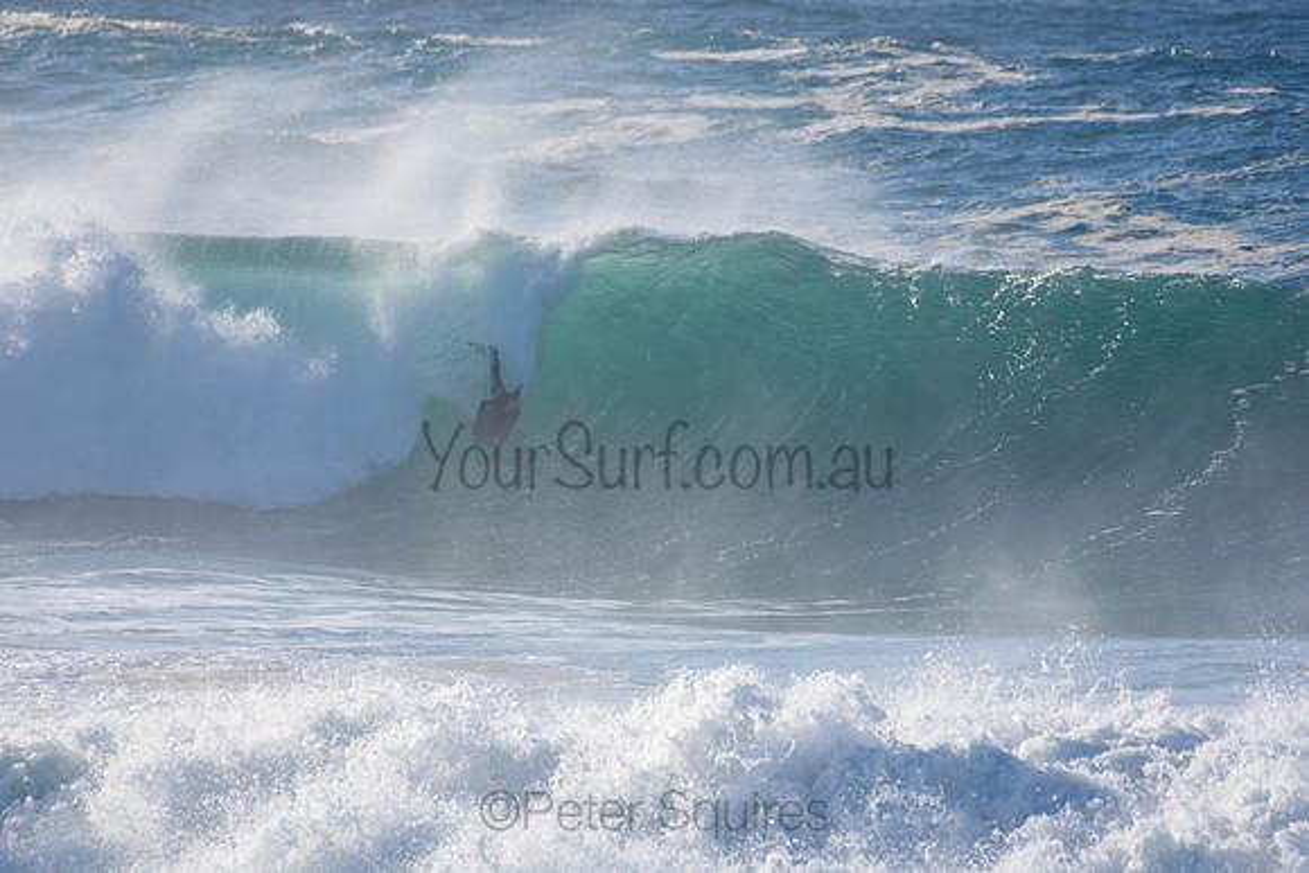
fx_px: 27276
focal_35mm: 750
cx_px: 654
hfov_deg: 2.7
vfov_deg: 1.8
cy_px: 436
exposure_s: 1/2000
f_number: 5.6
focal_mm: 500
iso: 320
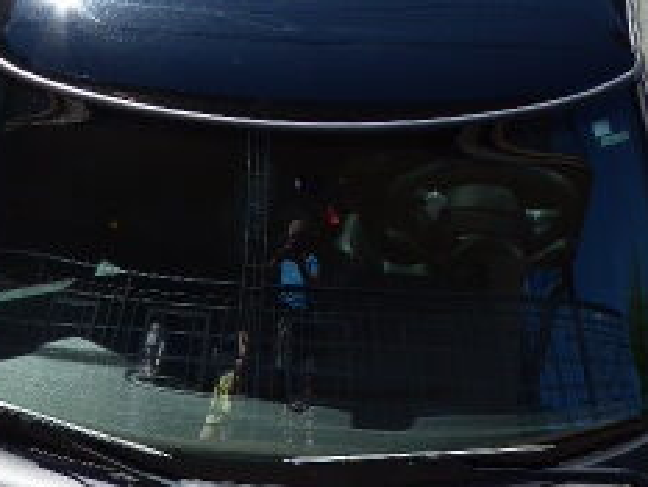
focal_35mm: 70
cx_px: 317
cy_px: 387
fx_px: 1311
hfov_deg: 27.8
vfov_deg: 20.8
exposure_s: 1/320
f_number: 3.6
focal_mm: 5.8
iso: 80
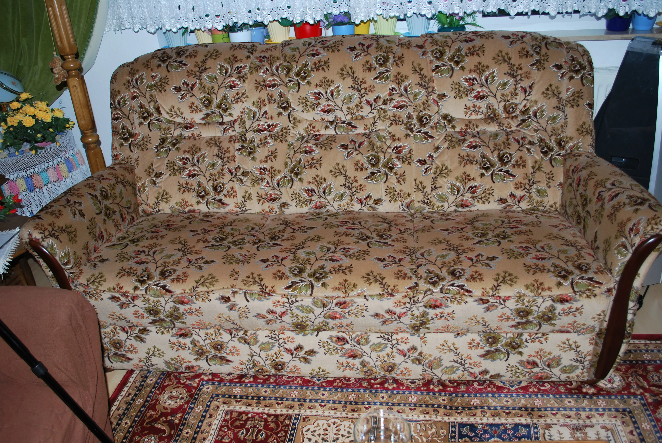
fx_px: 552
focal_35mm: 30
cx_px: 331
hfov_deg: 61.9
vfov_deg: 43.7
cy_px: 222
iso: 200
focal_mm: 20
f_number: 3.8
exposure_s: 1/60
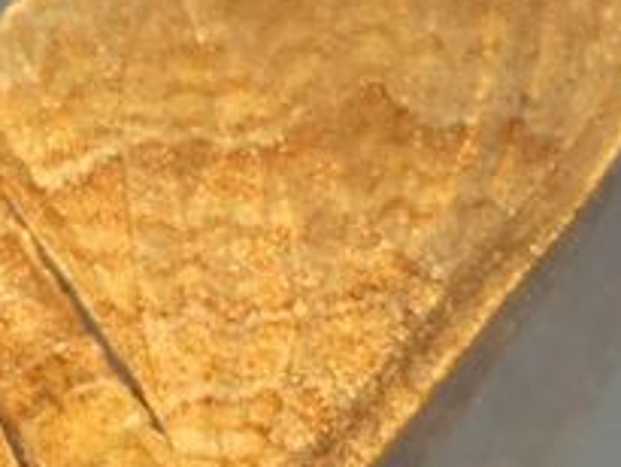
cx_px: 53
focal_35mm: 549
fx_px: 9855
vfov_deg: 2.7
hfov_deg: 3.6
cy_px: 370
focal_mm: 23.7
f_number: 5.2
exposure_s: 1/80
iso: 80
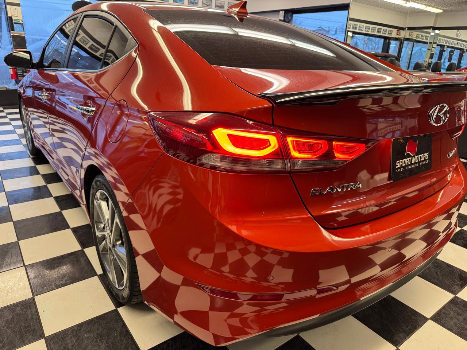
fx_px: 324
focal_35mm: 24
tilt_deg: -19.6
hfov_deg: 71.6
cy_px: 175
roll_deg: -2.9
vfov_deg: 56.8
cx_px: 234
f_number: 1.78
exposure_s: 1/52
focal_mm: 6.76
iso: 200
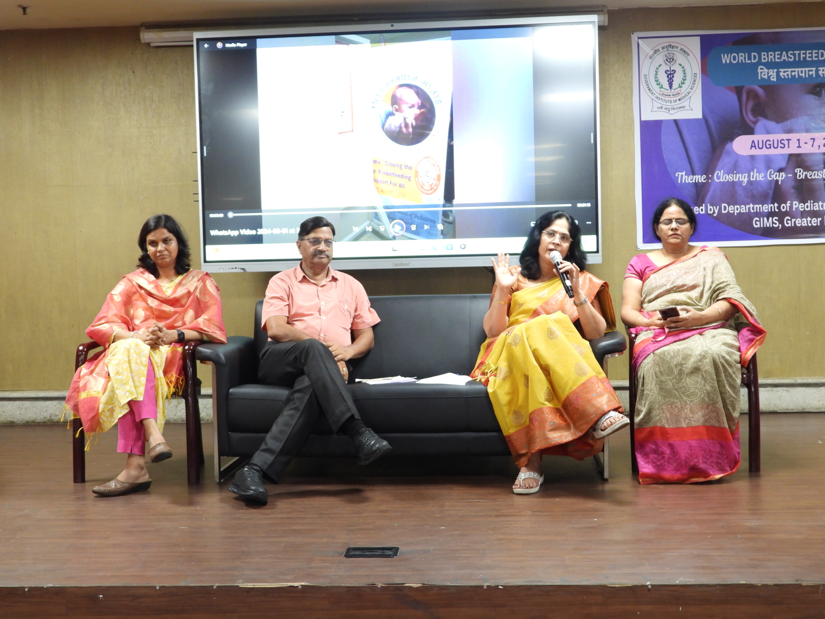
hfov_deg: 40.4
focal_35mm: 47
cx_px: 412
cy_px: 310
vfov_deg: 30.9
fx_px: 1120
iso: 400
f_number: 3.2
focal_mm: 8.5
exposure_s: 1/13
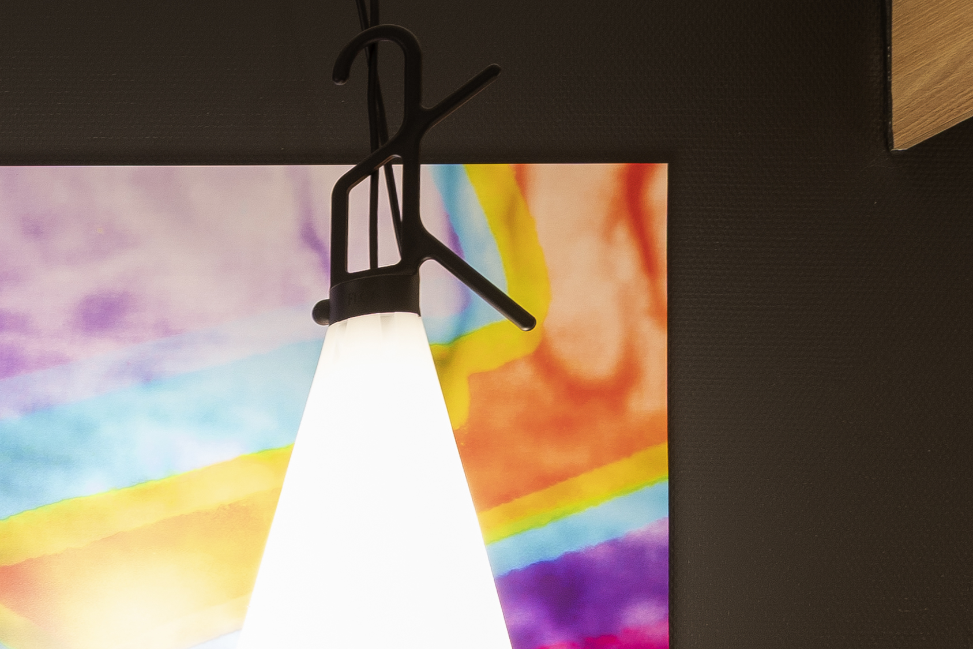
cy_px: 1439
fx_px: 2676
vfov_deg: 11.8
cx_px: -1117
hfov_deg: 15.3
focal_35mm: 99
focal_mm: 21
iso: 50
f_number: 5.6
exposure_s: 1
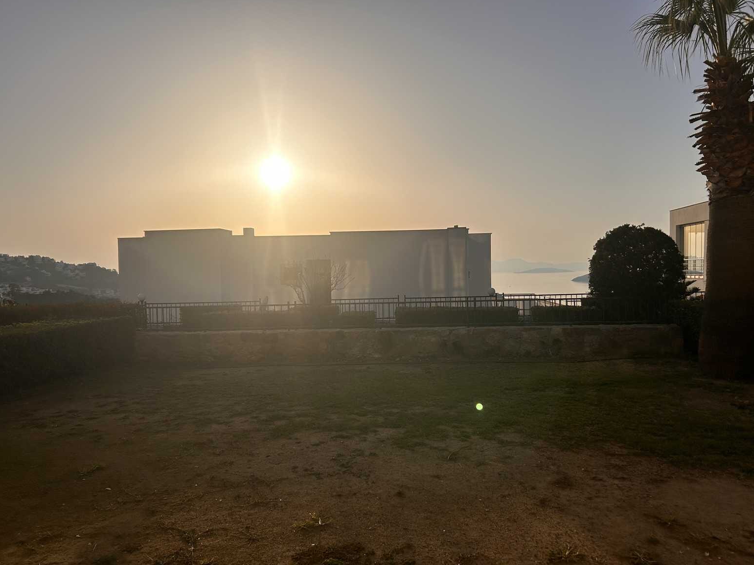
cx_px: 375
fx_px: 588
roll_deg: +1.1
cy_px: 288
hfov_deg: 65.3
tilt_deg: -2.0
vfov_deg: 51.4
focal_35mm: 27
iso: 50
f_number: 1.5
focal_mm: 5.7
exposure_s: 1/16393
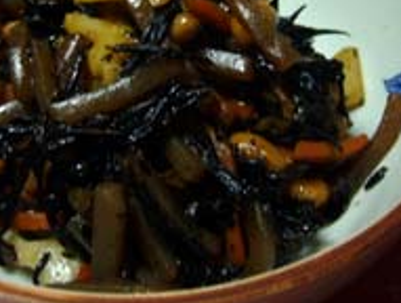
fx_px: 743
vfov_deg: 22.7
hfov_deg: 30.0
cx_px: 130
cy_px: 66
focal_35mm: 64
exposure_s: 1/8
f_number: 2.8
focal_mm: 5.8
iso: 80
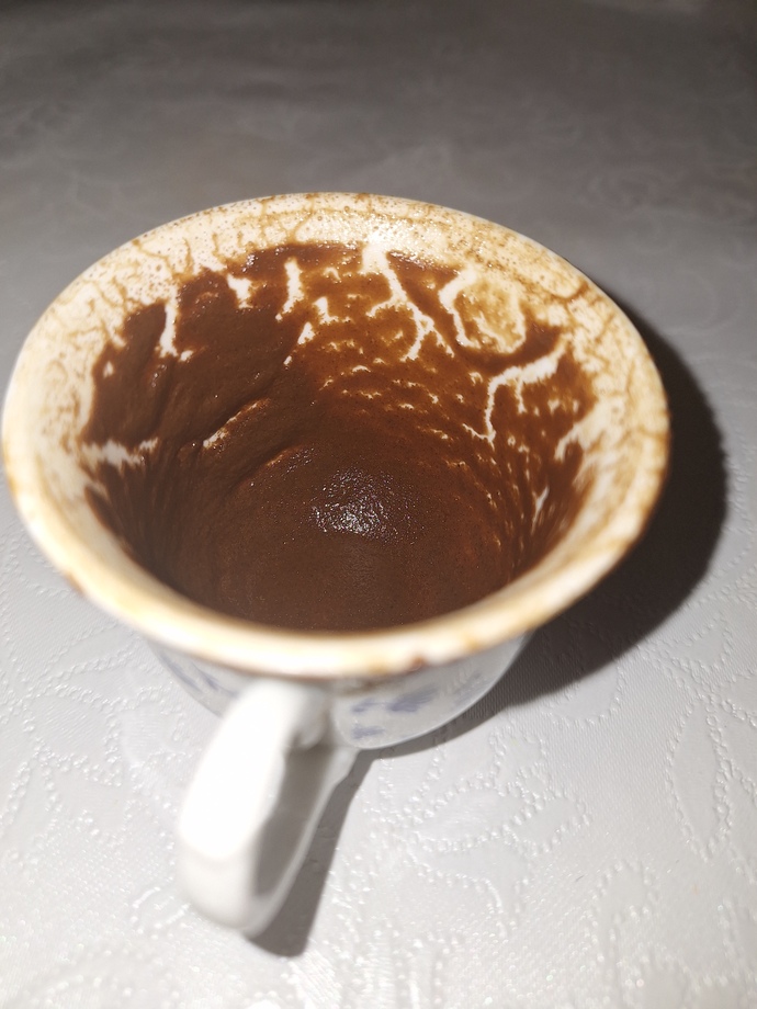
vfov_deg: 73.9
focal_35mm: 23
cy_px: 504
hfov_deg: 58.9
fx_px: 671
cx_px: 378
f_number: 1.8
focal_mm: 5.54
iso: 25
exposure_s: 1/17
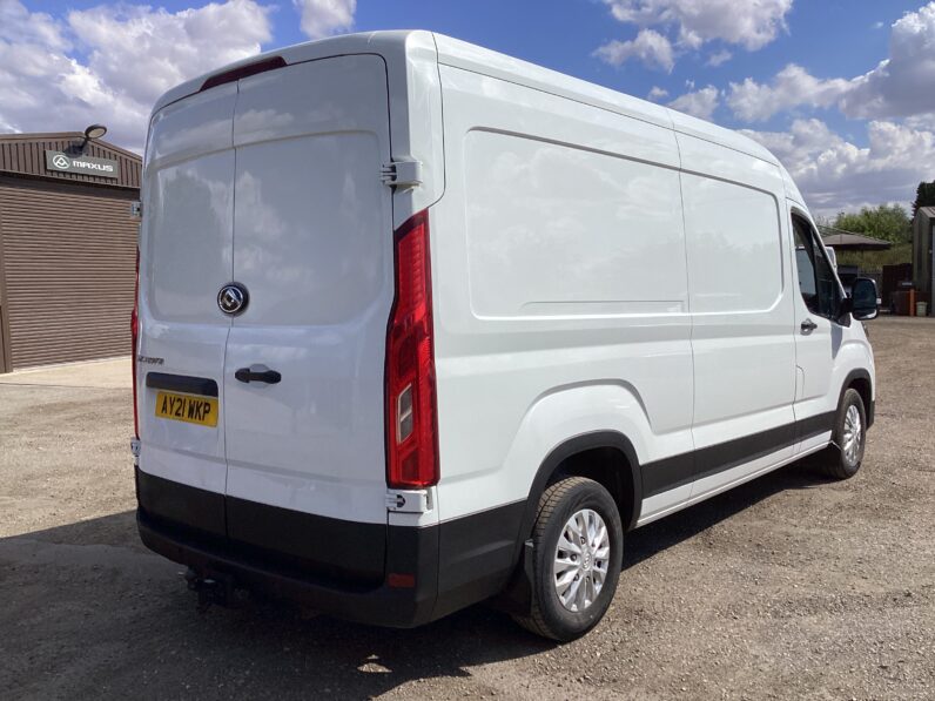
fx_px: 837
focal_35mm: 31
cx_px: 468
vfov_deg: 45.4
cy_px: 350
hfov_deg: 58.4
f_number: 2.4
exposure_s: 1/3021
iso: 25
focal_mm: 3.3
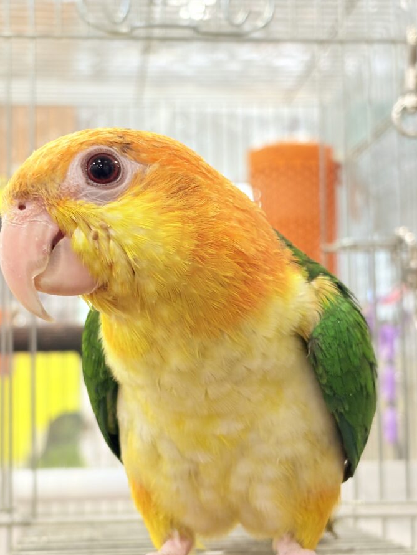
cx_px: 181
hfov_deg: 21.0
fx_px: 1124
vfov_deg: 27.8
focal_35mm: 70
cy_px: 280
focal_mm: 5.96
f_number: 1.6
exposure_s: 1/50
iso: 80
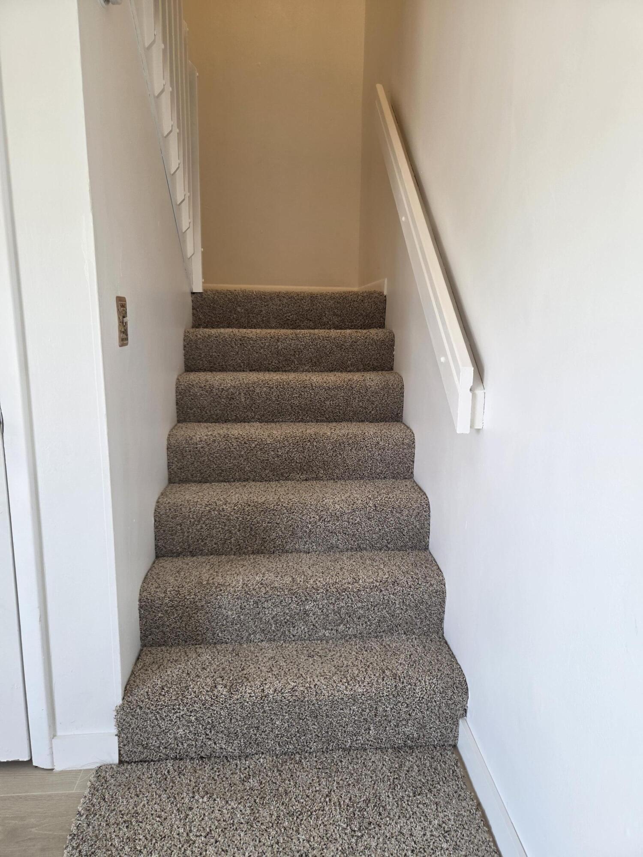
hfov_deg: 58.9
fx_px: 570
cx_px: 322
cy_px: 428
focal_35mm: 23
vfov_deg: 73.9
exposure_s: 1/120
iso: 160
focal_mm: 5.4
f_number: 1.8
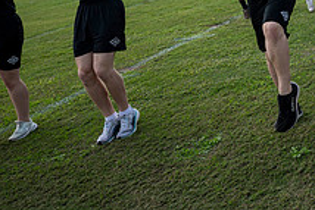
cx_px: 374
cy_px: -62
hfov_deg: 27.4
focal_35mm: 65
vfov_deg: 19.4
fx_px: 569
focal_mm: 24
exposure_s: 1/1250
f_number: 2.8
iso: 125
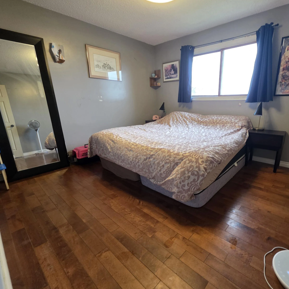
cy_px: 147
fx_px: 151
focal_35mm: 16
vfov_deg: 87.4
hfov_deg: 86.4
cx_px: 173
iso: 320
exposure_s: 1/60
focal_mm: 2.2
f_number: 1.9
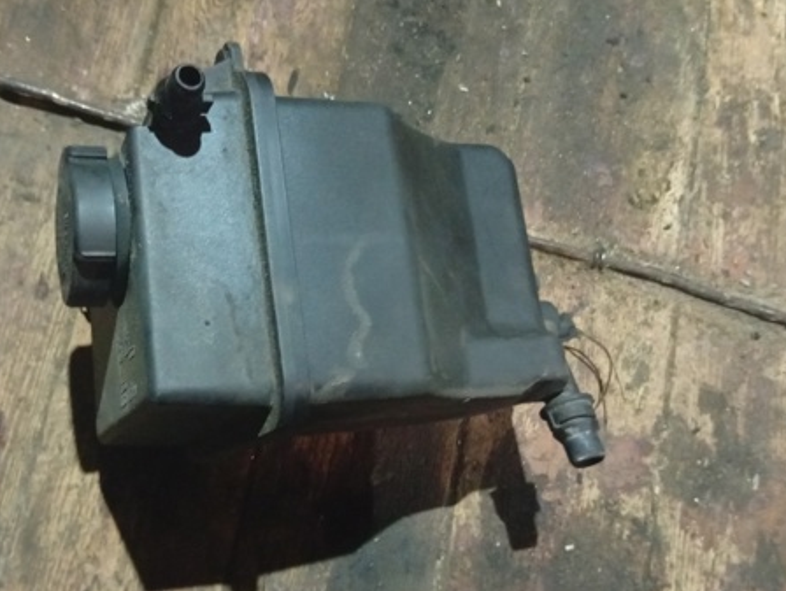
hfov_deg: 49.8
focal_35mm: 37
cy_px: 291
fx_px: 841
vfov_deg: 38.7
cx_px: 315
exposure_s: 1/16.7
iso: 2332
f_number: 1.8
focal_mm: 3.96
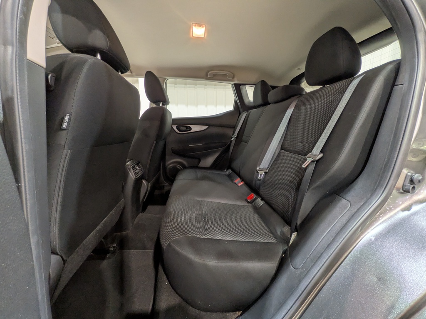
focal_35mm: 14
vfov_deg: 85.7
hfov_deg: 102.1
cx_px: 213
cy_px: 160
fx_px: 172
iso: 79
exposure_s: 1/24
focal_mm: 1.83
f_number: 2.2
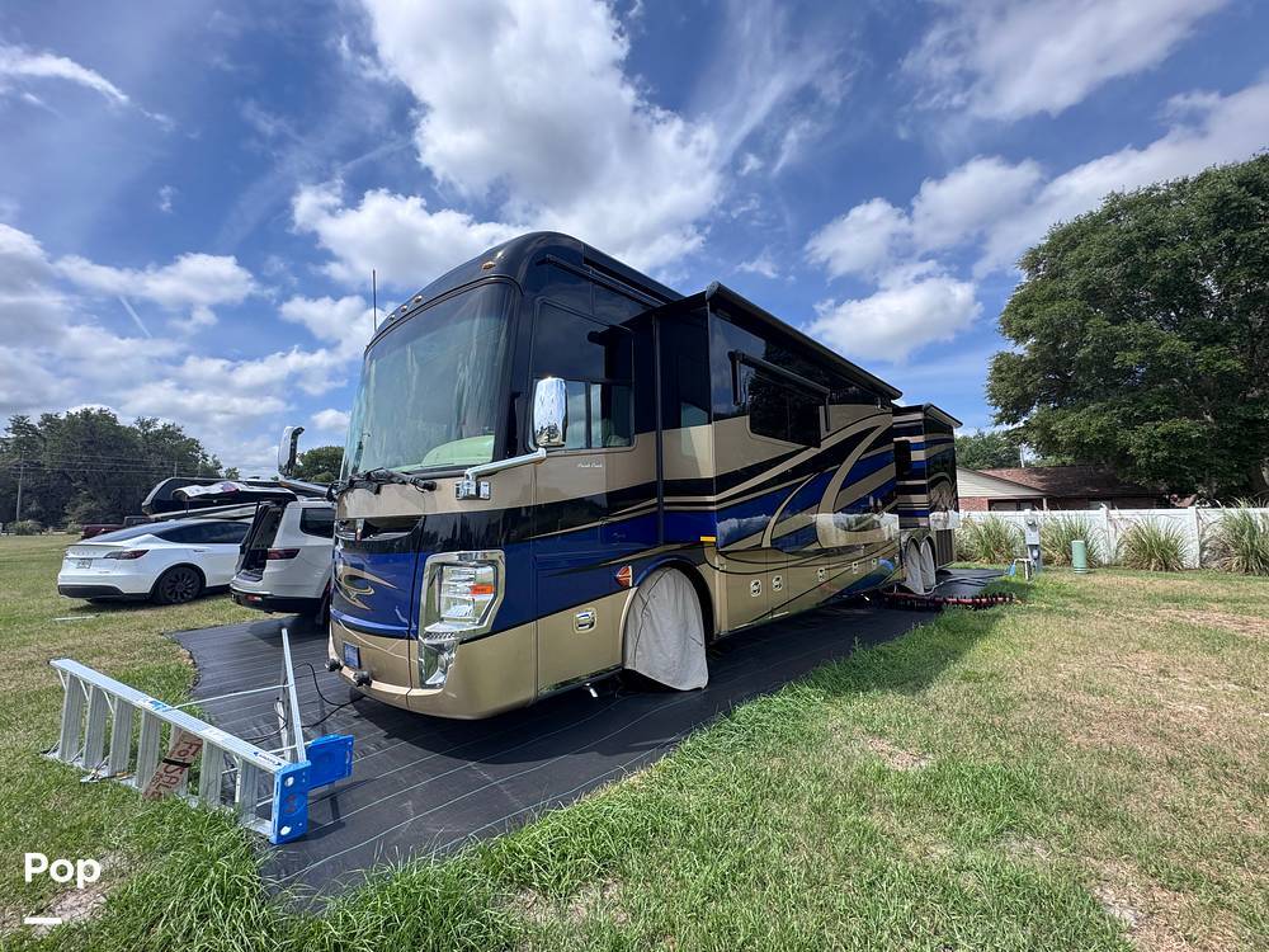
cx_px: 634
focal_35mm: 14
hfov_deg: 102.1
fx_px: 513
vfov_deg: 85.7
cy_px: 476
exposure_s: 1/812
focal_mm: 2.22
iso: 40
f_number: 2.2
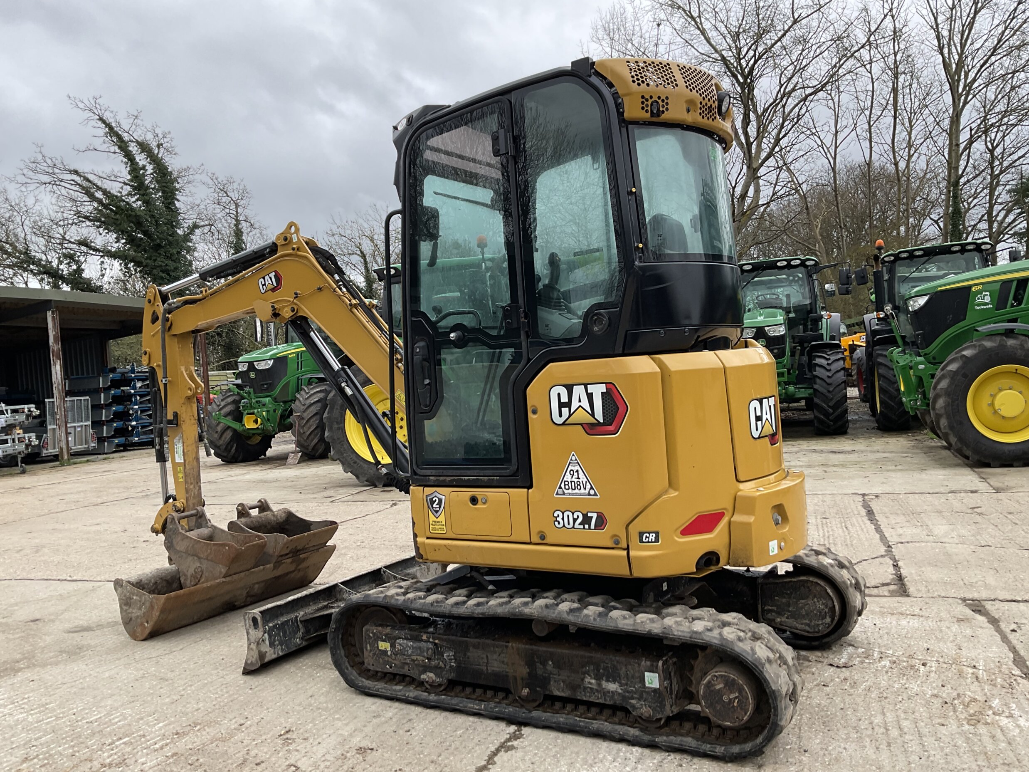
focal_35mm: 30
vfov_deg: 46.8
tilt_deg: +2.6
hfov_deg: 60.0
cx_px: 526
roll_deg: +4.5
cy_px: 394
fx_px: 892
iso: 16
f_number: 1.8
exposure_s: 1/500
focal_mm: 3
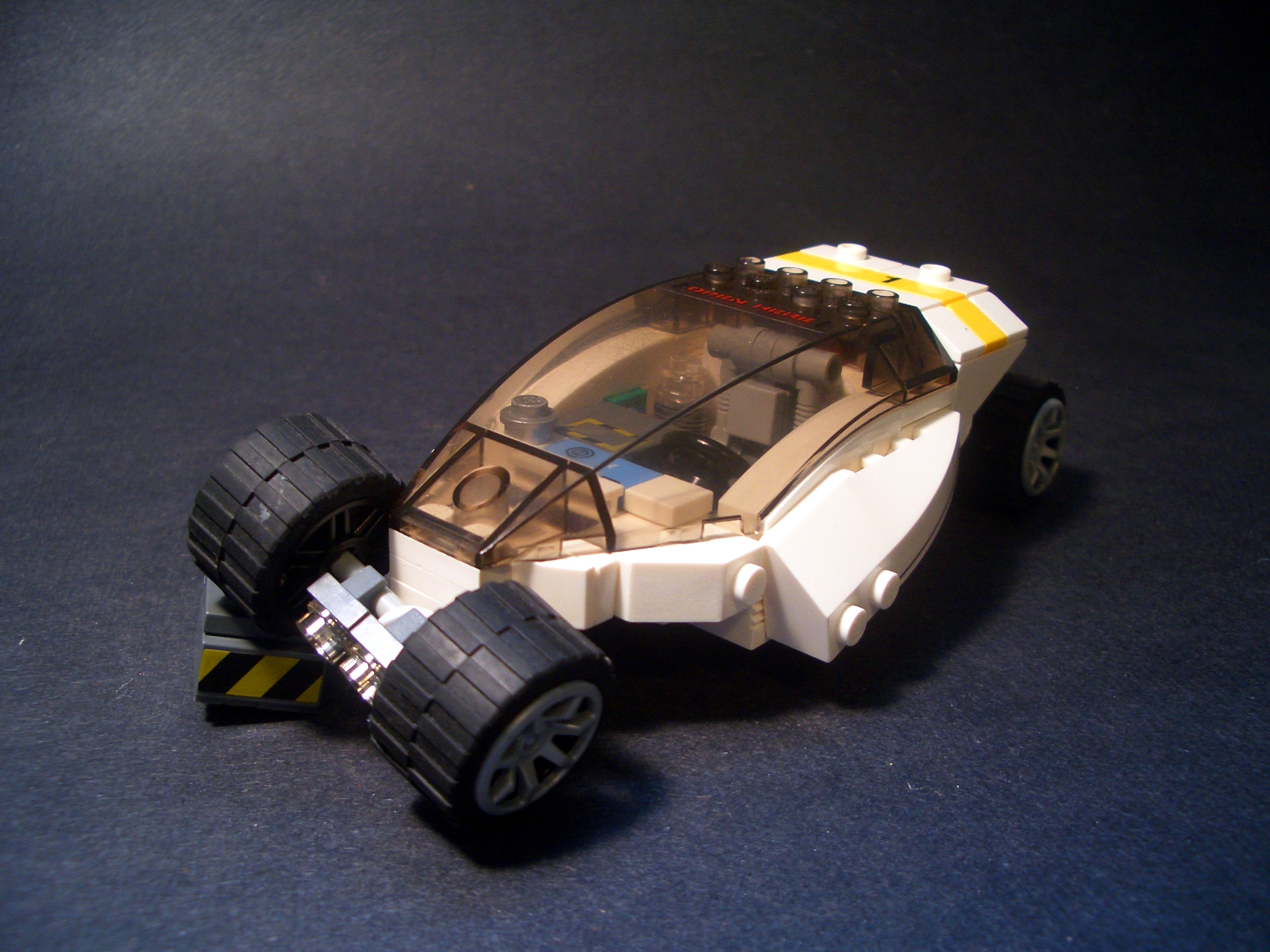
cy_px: 476
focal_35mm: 35
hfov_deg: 52.6
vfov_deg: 40.7
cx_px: 635
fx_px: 1284
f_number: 2.6
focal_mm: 5.8
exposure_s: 1/8
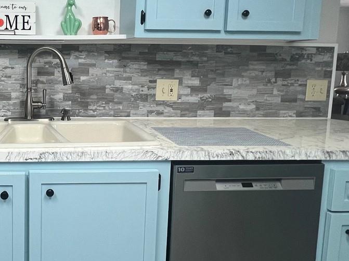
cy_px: 84
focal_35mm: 31
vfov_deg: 44.7
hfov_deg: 52.1
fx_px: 312
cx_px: 42
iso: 250
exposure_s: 1/120
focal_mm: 1.57
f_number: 1.8
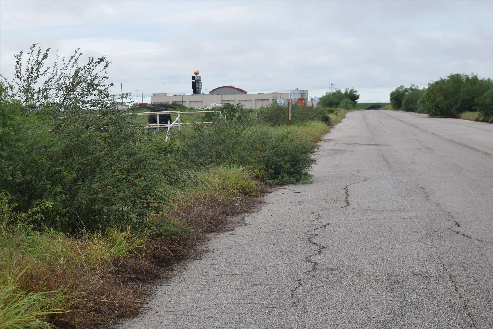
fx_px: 1068
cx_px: 246
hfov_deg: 26.0
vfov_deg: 17.5
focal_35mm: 78
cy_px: 164
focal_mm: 52
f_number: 9
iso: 200
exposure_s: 1/320
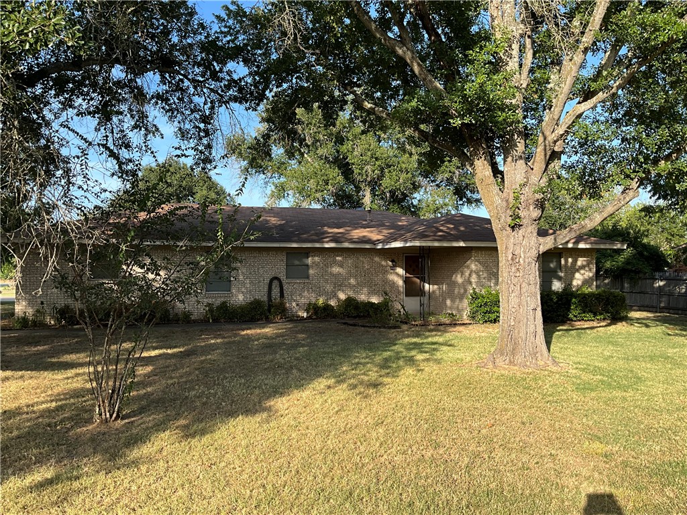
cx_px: 344
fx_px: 576
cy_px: 258
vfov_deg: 48.2
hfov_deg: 61.7
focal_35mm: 29
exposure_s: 1/642
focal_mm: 3
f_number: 1.8
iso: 25
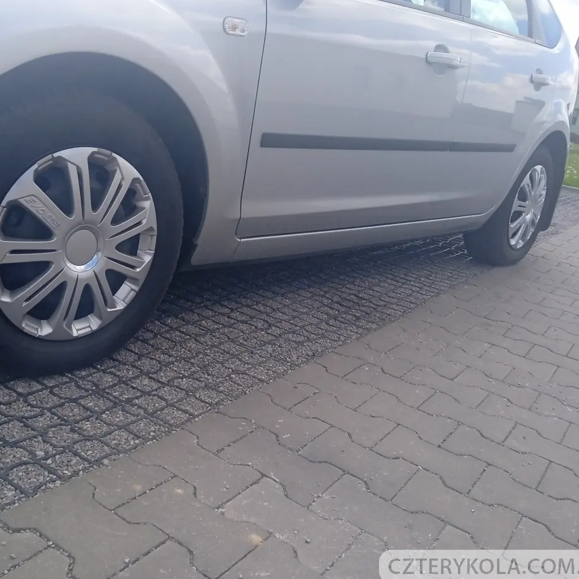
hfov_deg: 48.1
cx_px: 225
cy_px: 295
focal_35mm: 34
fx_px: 643
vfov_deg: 48.4
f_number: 2.2
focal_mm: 3.43
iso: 113
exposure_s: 1/420
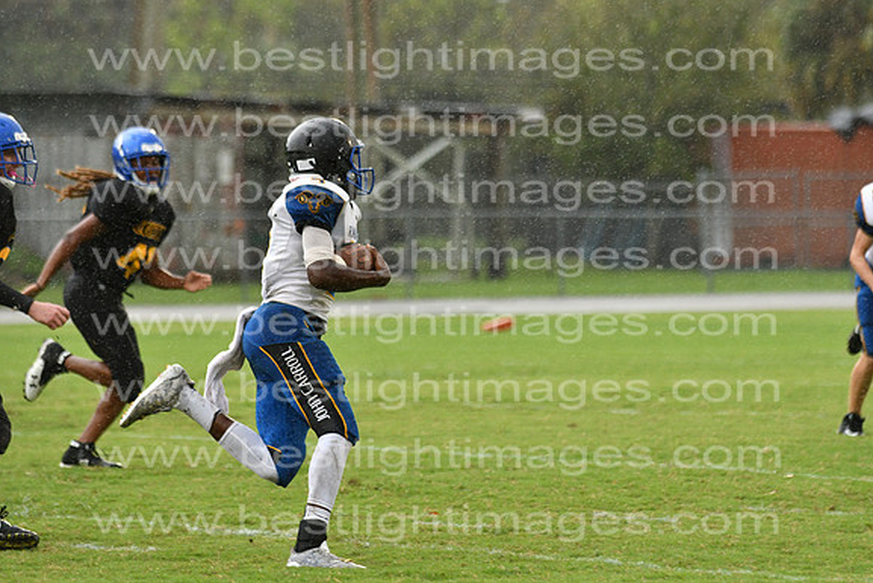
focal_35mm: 211
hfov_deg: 9.8
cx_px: 437
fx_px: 5118
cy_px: 292
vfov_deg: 6.5
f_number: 3.5
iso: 1000
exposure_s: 1/1000
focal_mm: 140
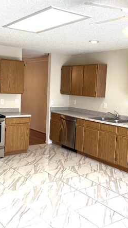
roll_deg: -2.0
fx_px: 247
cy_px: 107
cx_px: 52
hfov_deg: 29.0
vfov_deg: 49.4
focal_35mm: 41
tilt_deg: -5.8
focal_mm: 5.7
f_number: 1.5
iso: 40
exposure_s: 1/120
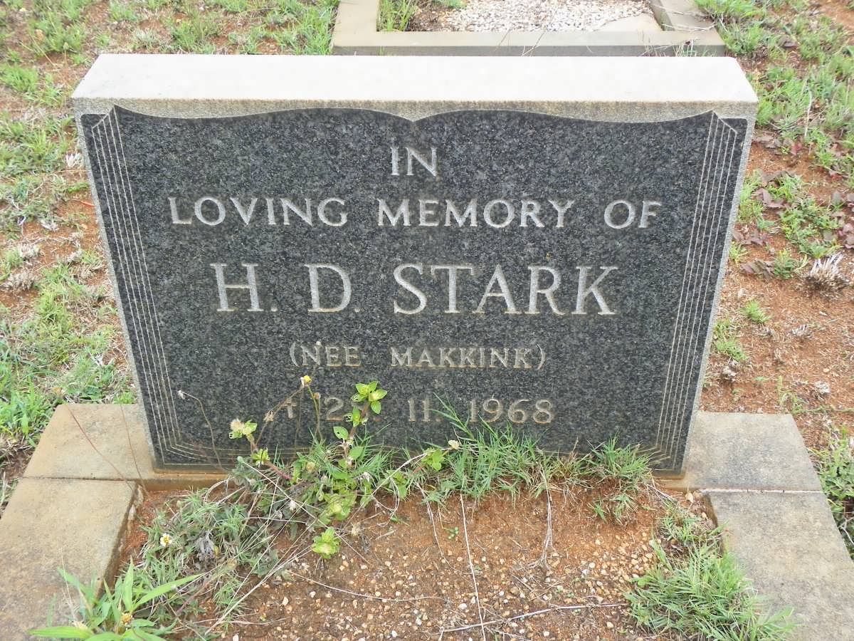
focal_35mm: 43
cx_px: 427
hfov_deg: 43.9
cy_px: 320
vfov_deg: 33.6
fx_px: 1061
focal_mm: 7.6
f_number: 3.2
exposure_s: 1/160
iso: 64
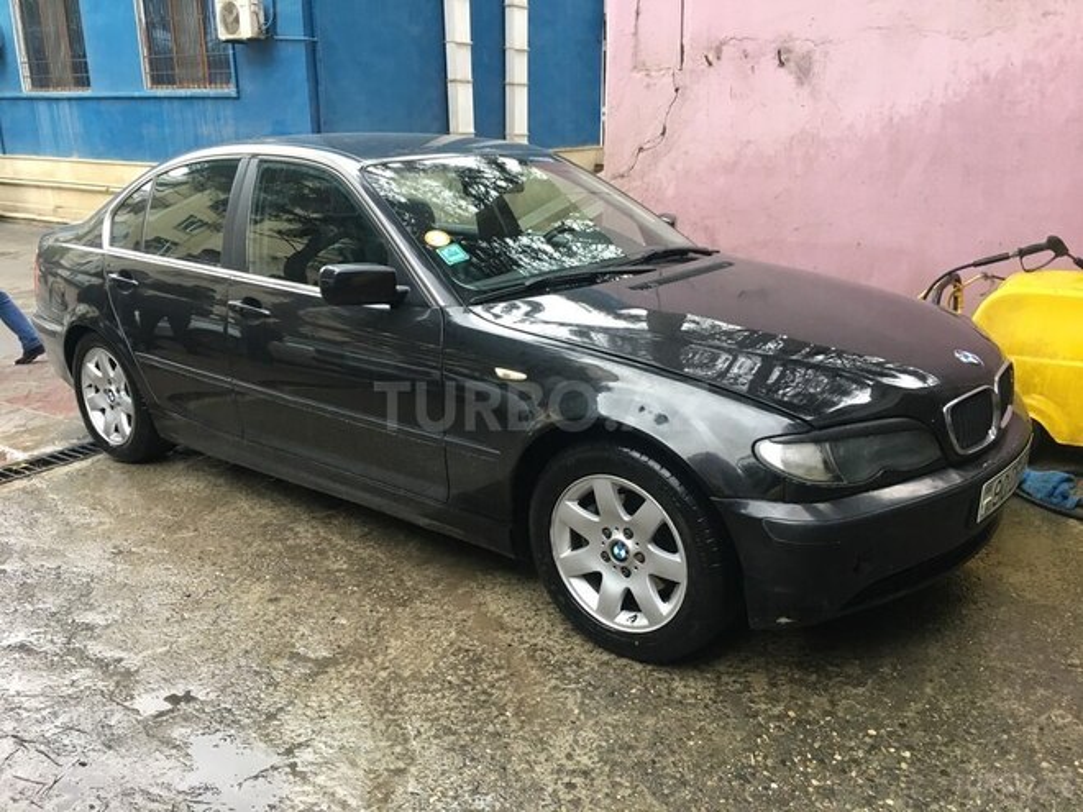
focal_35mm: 29
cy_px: 406
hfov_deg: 61.7
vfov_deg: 48.2
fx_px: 907
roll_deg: +0.2
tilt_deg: -18.9
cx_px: 542
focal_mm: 4.15
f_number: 2.2
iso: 50
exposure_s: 1/33
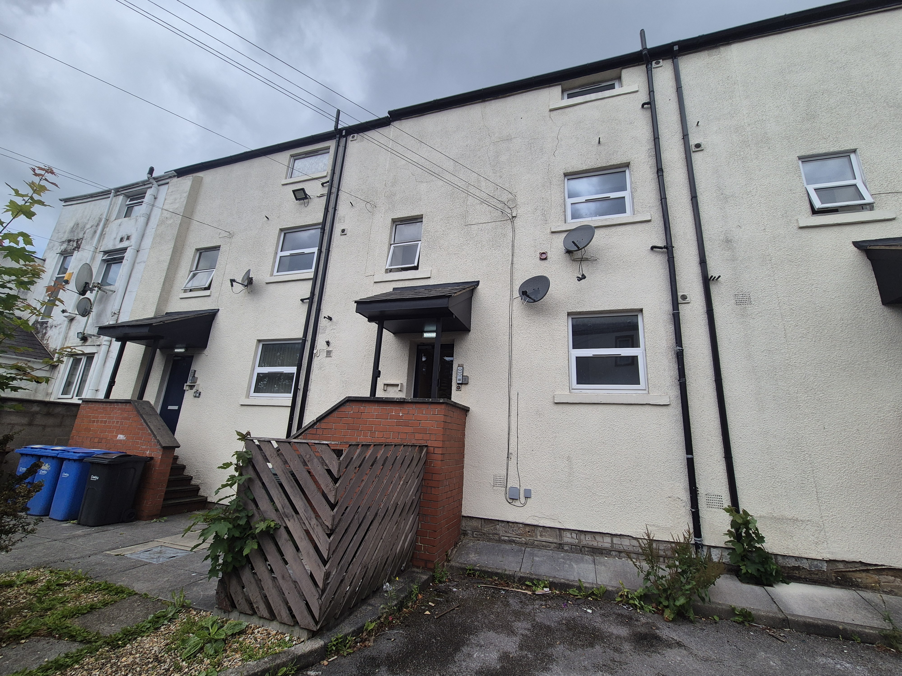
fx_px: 339
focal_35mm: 13
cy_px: 338
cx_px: 451
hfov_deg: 106.2
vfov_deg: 89.9
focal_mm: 2.2
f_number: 2.2
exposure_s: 1/2656
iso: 50
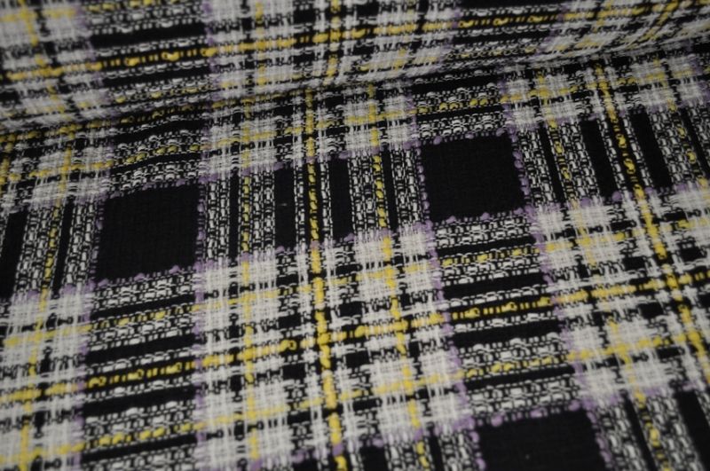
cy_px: 236
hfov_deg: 49.6
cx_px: 355
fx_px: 768
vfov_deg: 34.1
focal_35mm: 39
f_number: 4.2
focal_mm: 26
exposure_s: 1/60
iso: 500
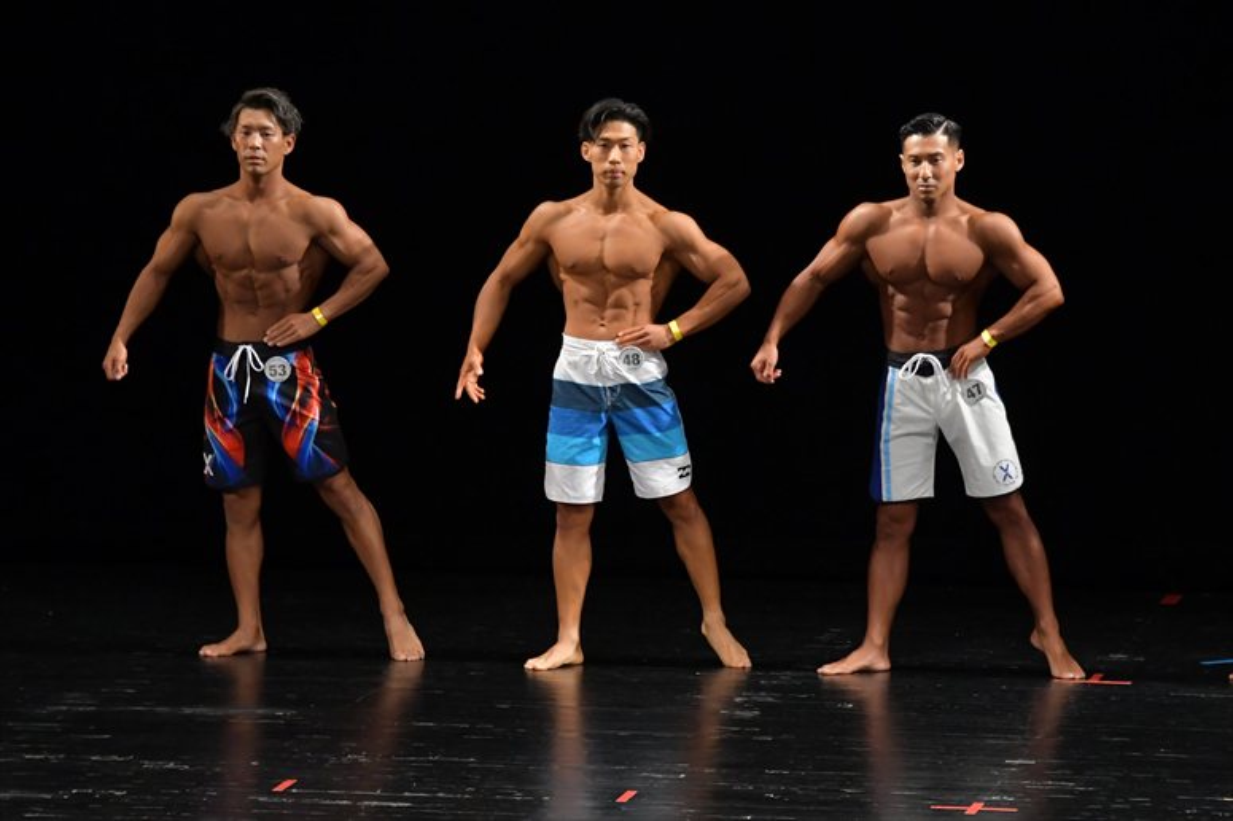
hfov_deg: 7.6
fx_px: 9243
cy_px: 410
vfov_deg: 5.1
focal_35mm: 270
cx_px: 616
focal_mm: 180
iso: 3200
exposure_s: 1/400
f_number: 5.6
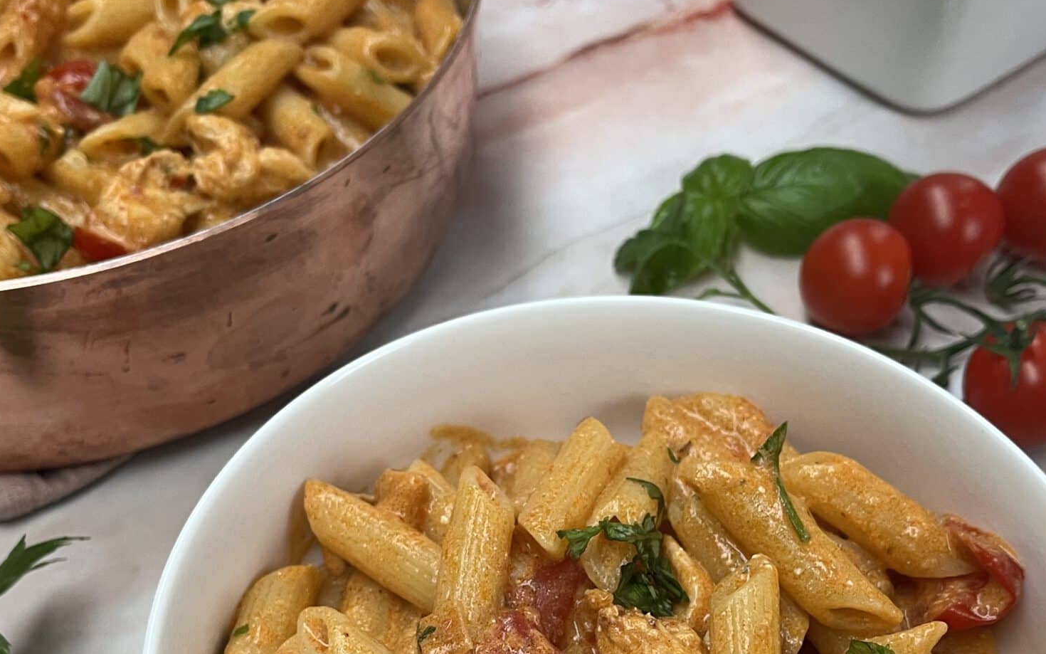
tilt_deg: -53.1
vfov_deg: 26.3
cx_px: 485
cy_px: 547
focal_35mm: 48
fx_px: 1368
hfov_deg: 41.8
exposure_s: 1/60
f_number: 1.6
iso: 160
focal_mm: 5.1
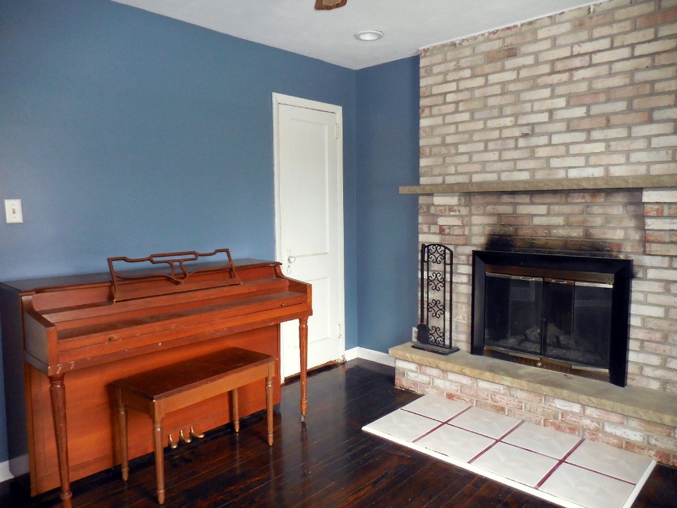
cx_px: 338
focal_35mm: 25
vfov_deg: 54.9
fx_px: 489
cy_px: 254
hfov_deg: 69.4
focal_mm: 4.5
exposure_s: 1/25
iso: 400
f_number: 3.7
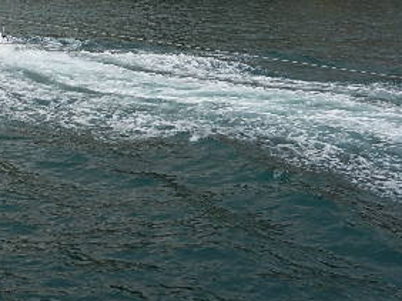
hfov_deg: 25.1
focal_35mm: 75
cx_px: 29
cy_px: -34
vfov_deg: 18.8
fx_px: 870
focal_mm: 5.9
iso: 200
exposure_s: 1/200
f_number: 3.8
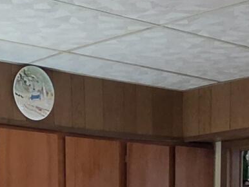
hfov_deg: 19.4
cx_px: 76
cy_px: 409
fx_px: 727
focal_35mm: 101
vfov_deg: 12.4
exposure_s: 1/60
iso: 500
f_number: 2.2
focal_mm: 2.2
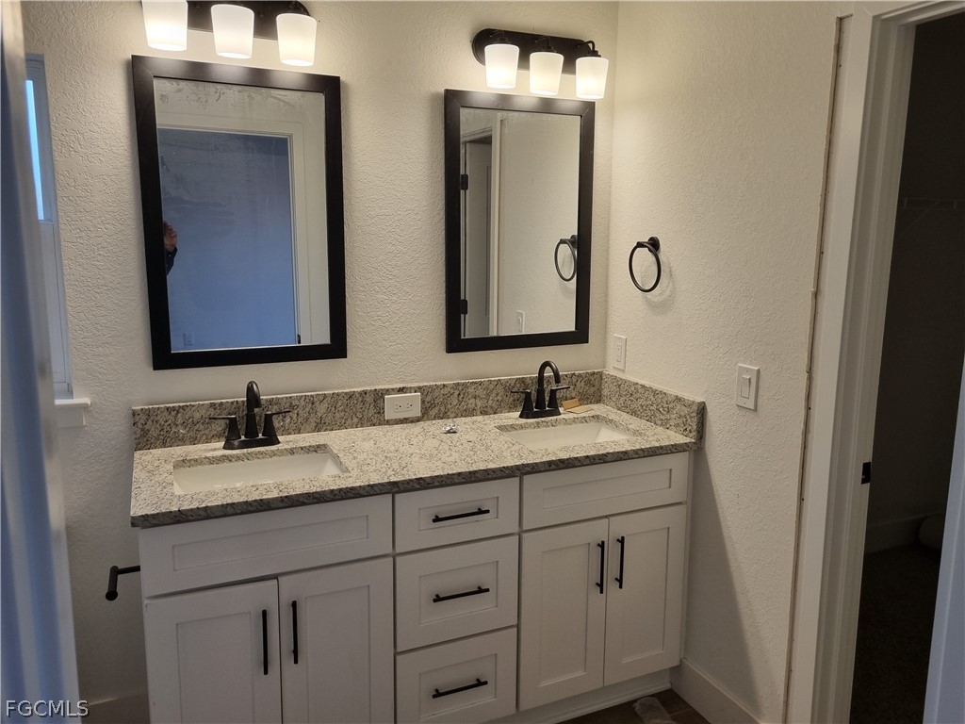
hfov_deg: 67.3
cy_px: 362
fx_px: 725
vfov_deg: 53.1
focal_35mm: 26
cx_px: 482
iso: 80
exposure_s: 1/120
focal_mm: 5.4
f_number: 1.8
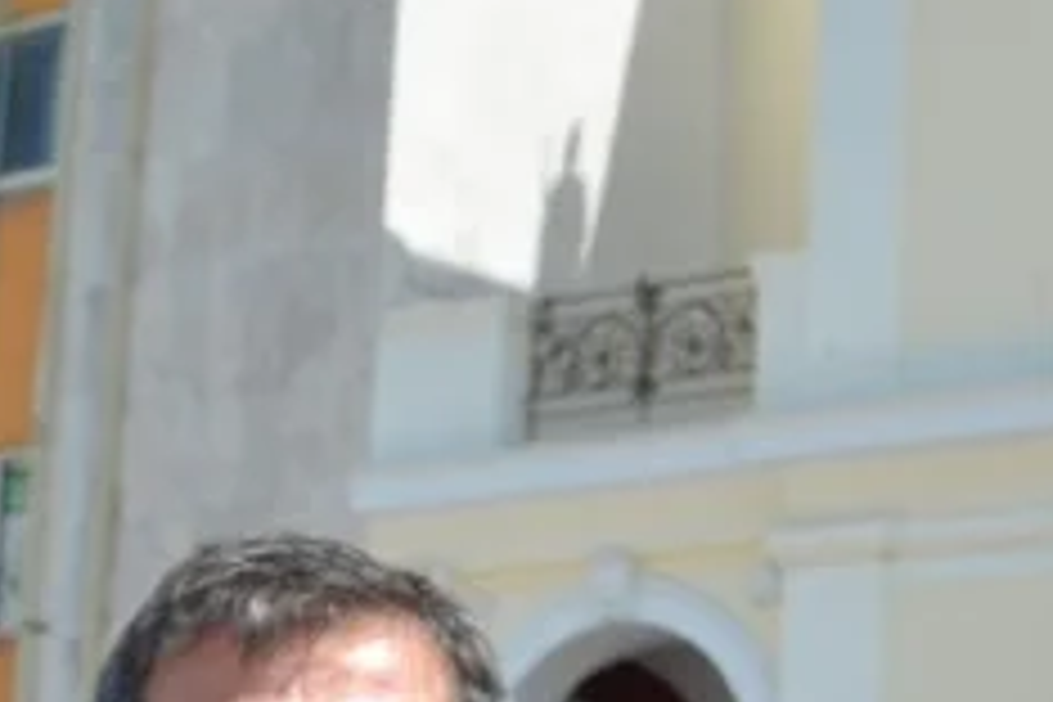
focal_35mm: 118
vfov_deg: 11.4
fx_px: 3451
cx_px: 994
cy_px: 778
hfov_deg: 17.0
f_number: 5.6
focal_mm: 18
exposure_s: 1/1250
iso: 250
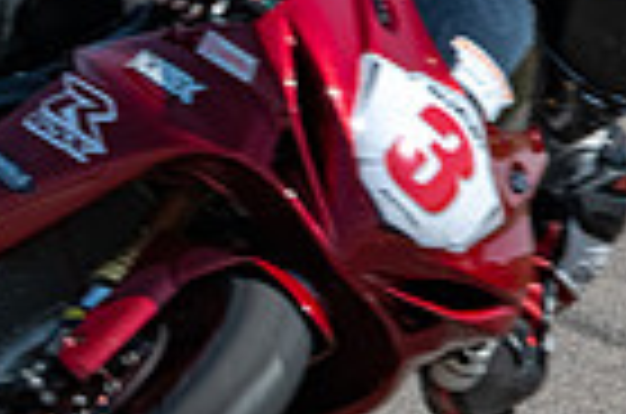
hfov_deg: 1.7
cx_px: -494
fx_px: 20732
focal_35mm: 1195
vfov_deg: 1.1
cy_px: 343
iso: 640
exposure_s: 1/800
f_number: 16
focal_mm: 200
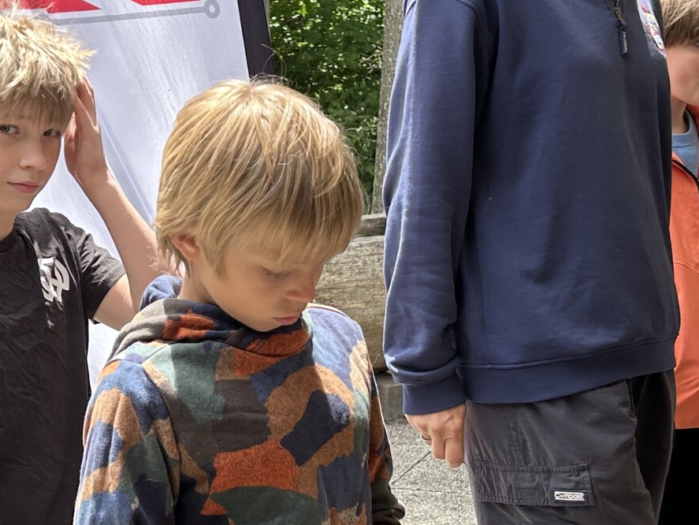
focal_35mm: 75
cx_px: 222
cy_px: 251
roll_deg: +0.6
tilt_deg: -9.6
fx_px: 1515
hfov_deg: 25.8
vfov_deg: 19.7
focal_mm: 5.7
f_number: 1.5
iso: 50
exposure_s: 1/733
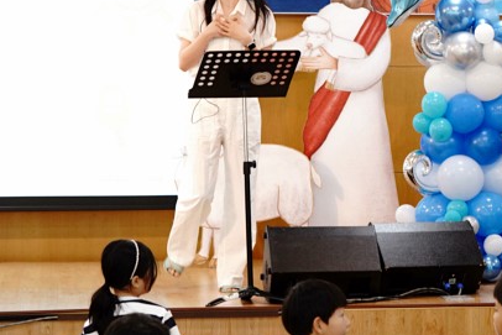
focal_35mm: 173
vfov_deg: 7.9
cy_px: 189
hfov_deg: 11.7
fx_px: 2413
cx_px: 517
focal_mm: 78
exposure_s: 1/160
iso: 2000
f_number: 4.5
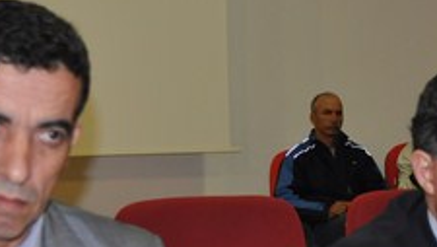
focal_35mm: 102
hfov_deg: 20.7
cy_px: 215
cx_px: 317
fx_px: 1189
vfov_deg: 11.8
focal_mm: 23
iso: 800
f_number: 3.8
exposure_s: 1/60
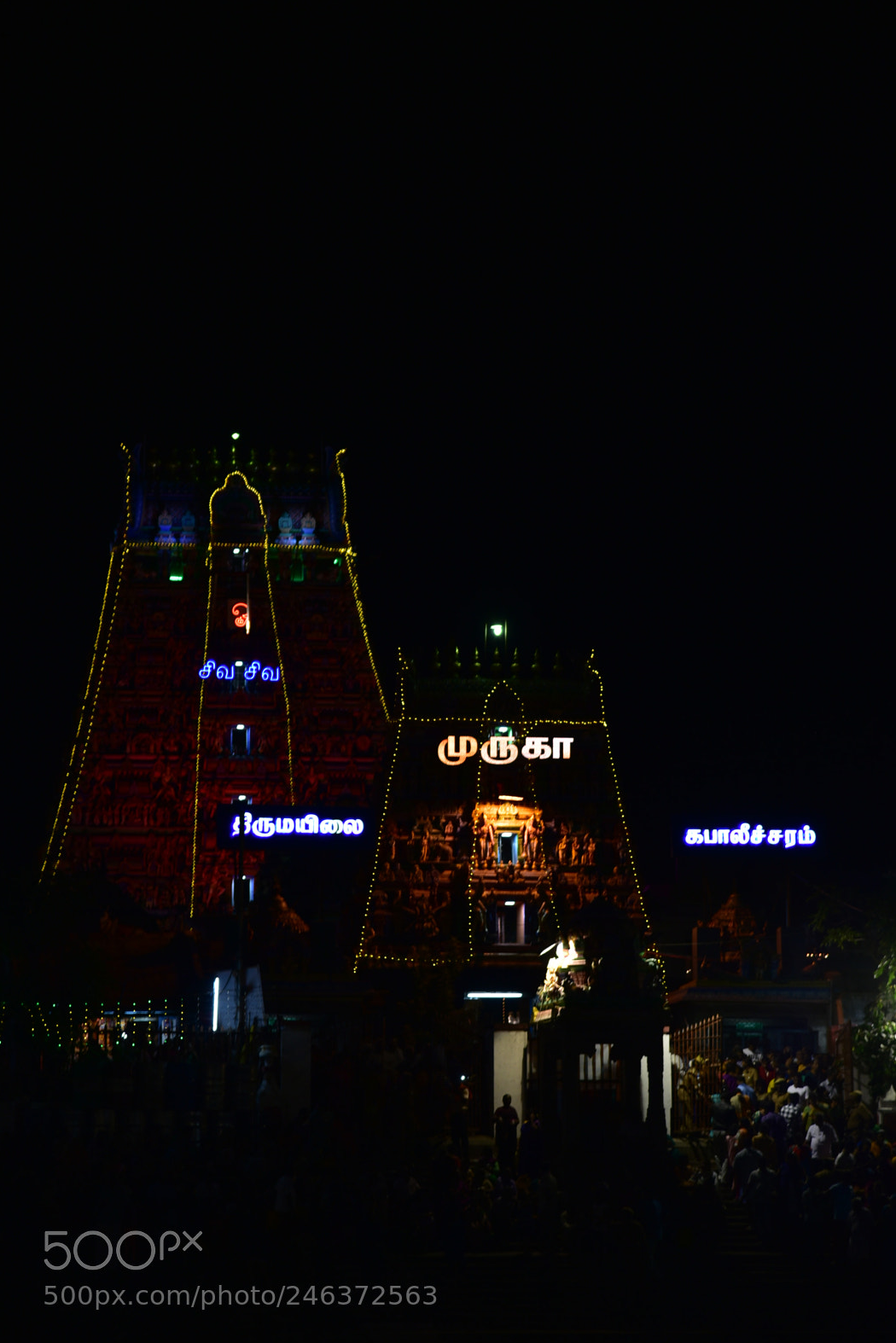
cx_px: 446
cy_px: 680
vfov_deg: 16.8
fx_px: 4552
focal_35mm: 122
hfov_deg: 11.2
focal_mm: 120
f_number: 4
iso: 400
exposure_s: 1/80
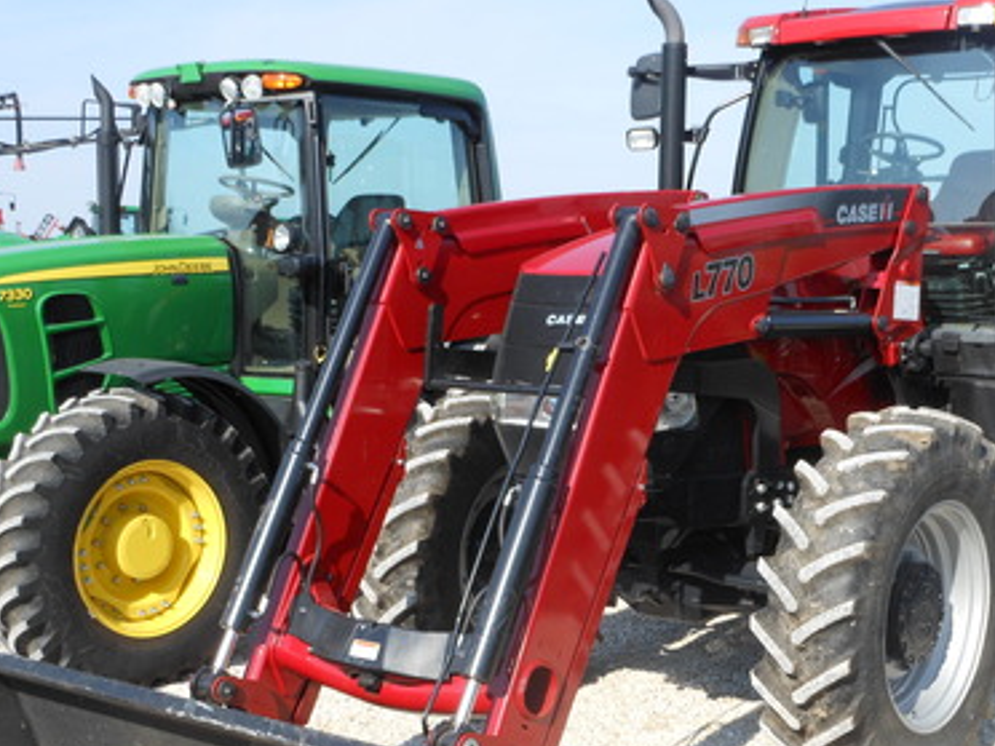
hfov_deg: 33.6
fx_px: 1638
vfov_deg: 25.6
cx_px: 621
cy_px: 473
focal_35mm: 57
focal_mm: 6.9
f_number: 4.3
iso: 80
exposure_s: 1/320
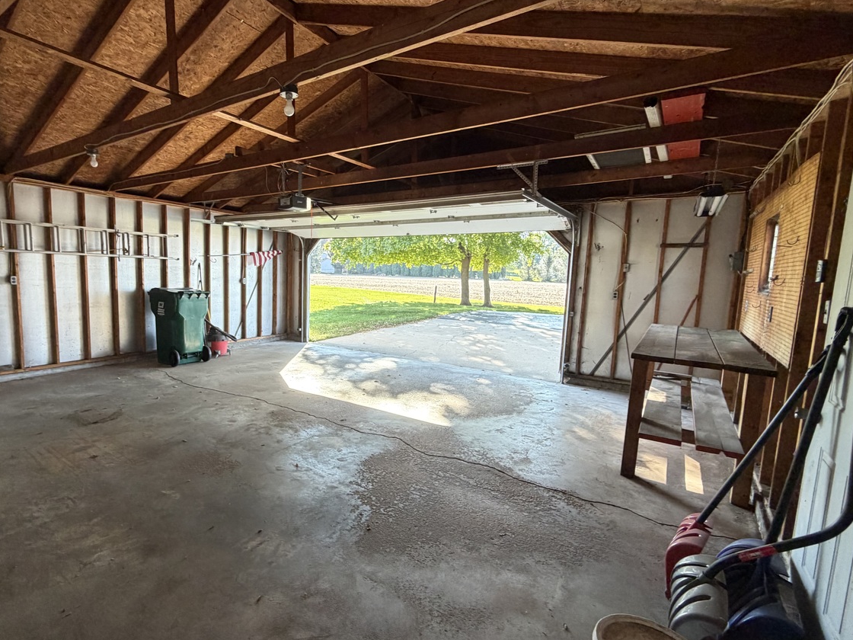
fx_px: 444
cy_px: 324
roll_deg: -1.2
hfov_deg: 86.8
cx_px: 347
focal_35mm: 18
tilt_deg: -6.7
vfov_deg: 71.6
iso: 160
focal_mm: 2.22
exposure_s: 1/121
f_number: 2.2
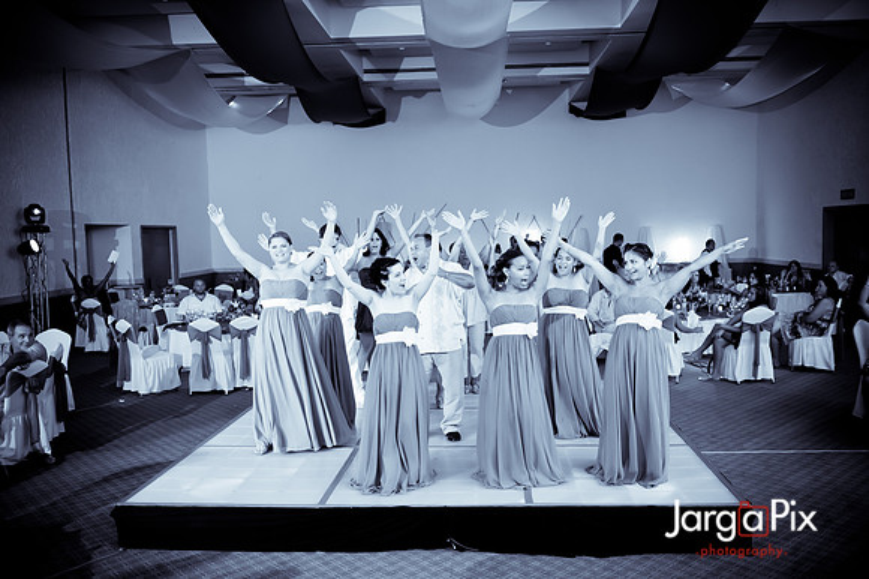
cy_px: 290
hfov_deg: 58.7
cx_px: 434
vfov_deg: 41.1
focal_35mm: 32
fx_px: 772
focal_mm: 32
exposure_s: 1/125
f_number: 3.2
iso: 1600
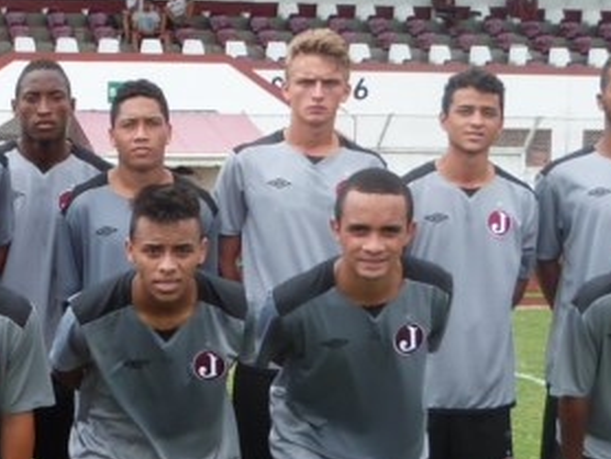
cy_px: 351
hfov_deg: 20.7
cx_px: 11
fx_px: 1625
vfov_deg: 16.0
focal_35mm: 92
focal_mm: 4.5
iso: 100
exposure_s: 1/250
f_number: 4.5
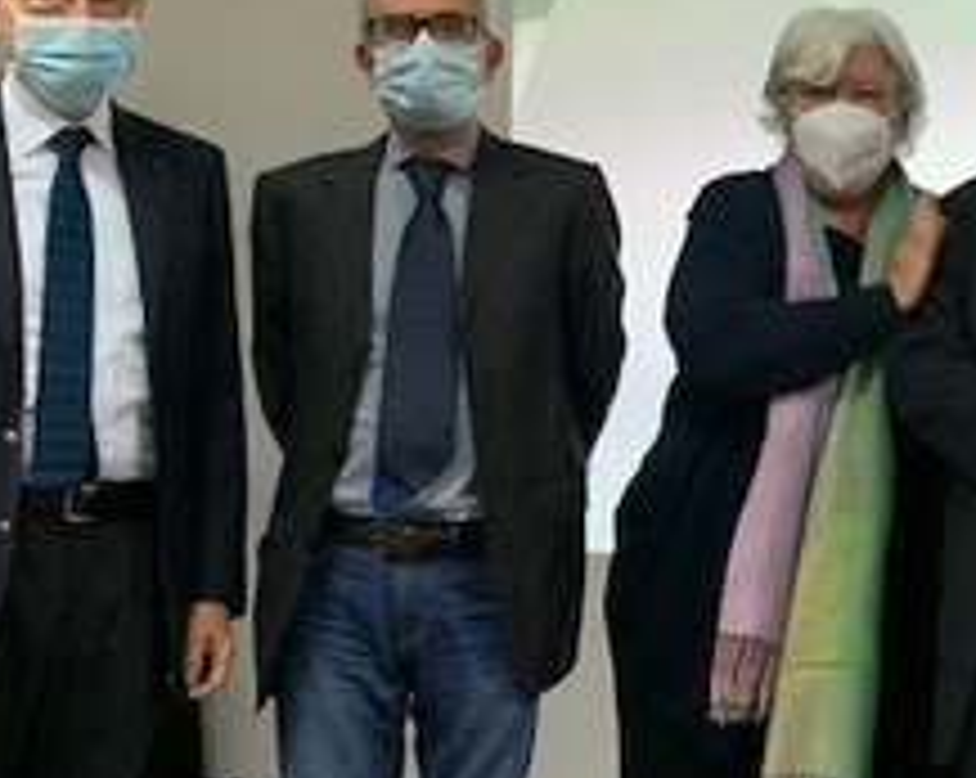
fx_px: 1875
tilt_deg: +3.1
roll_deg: -1.3
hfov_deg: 28.0
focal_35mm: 65
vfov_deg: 23.3
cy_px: 261
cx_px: 897
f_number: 1.8
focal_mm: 4.25
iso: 400
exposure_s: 1/33
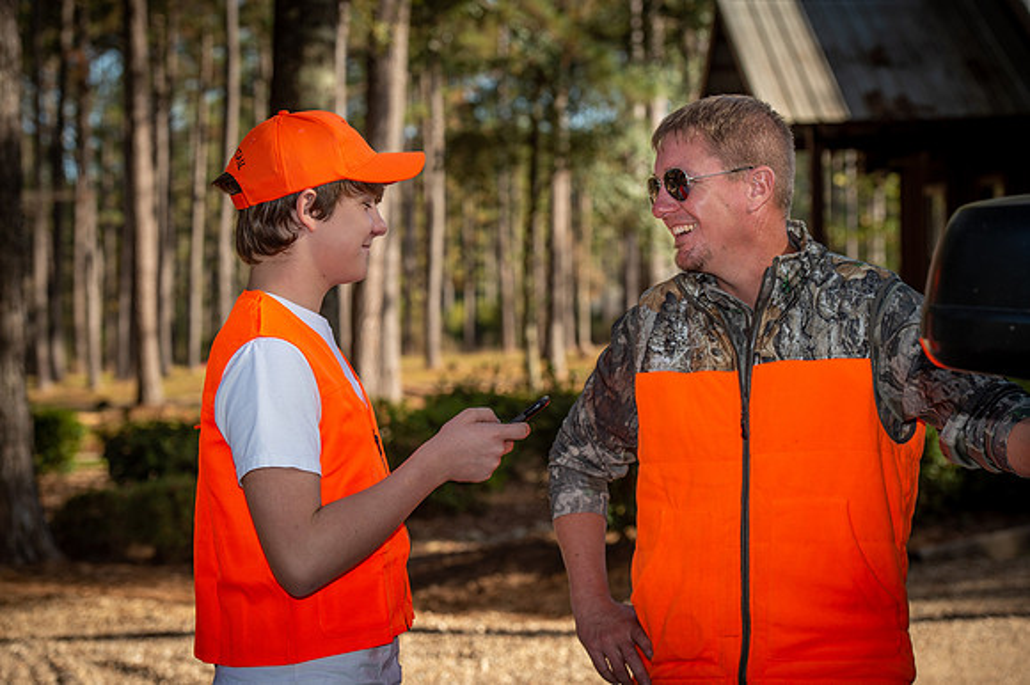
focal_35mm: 95
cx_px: 515
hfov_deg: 21.5
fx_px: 2716
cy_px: 342
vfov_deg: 14.4
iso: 100
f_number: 5.6
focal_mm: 95
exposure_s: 1/125
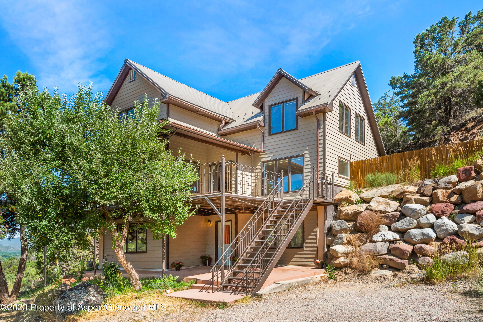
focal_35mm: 24
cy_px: 161
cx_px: 242
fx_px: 322
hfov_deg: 73.7
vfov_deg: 53.2
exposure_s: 1/1250
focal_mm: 24
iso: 400
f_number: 7.1
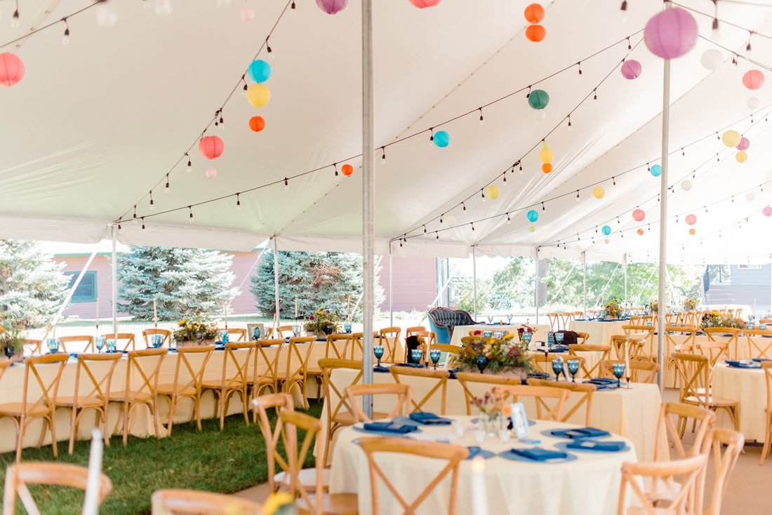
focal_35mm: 50
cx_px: 386
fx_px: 1072
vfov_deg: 27.0
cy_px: 258
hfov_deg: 39.6
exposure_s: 1/800
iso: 400
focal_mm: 50
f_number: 2
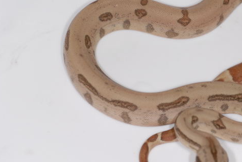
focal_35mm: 152
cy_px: 72
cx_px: 198
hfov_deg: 13.4
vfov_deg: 9.0
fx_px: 1023
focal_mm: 60
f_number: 7.1
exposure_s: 1/60
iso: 100
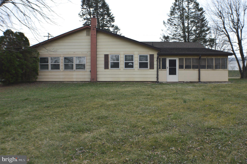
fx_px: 278
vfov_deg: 32.9
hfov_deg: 48.0
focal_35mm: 40
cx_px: 124
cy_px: 82
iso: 400
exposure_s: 1/250
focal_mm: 27
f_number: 10
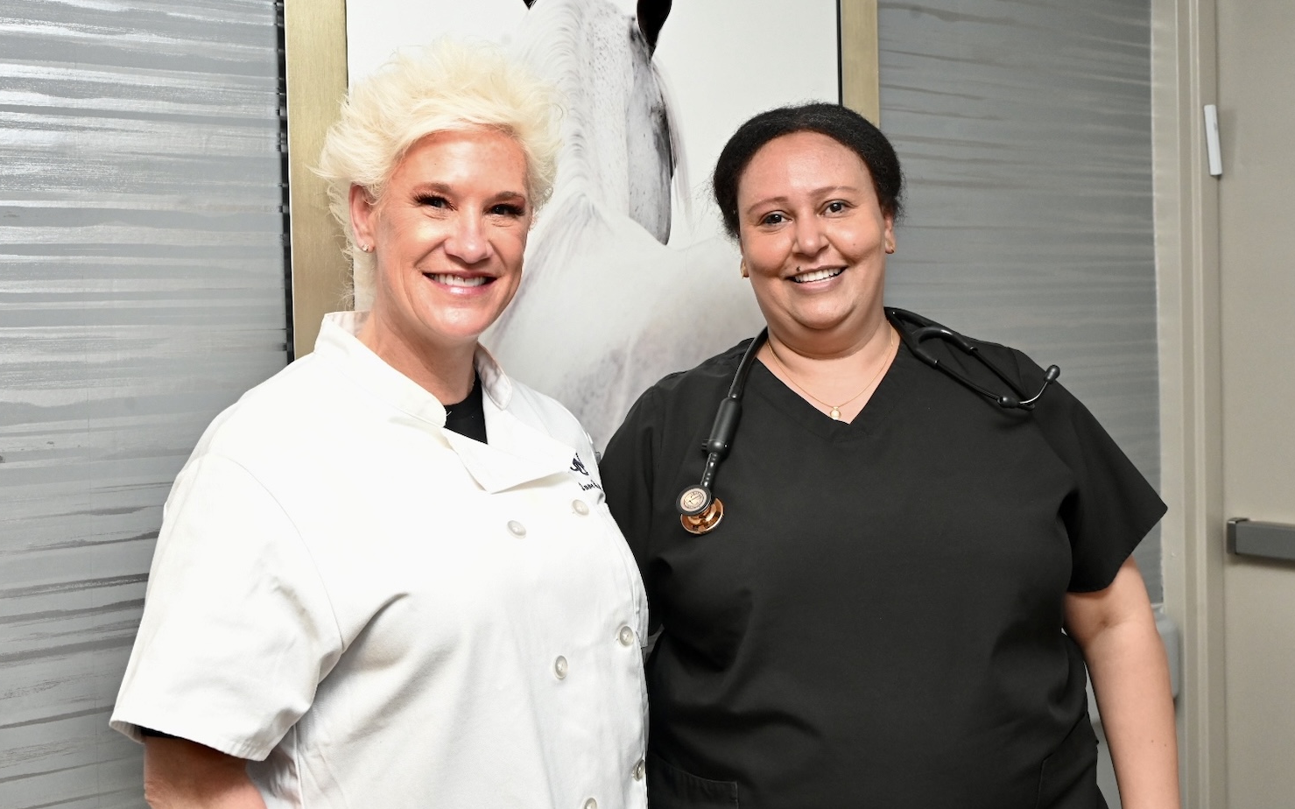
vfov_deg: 29.8
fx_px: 1517
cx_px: 688
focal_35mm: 43
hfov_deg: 46.2
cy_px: 362
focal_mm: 39
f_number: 9
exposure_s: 1/160
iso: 4000
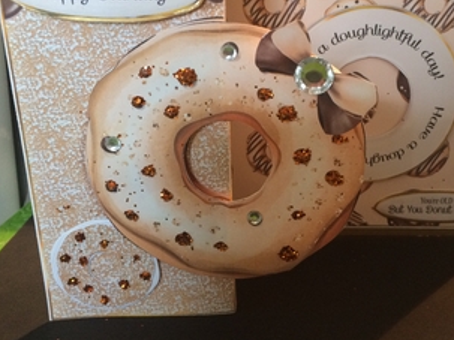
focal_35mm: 43
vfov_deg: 33.5
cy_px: 145
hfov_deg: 43.4
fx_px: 564
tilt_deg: -18.9
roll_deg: -0.4
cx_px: 294
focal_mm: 4.15
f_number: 2.2
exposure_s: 1/33
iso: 250
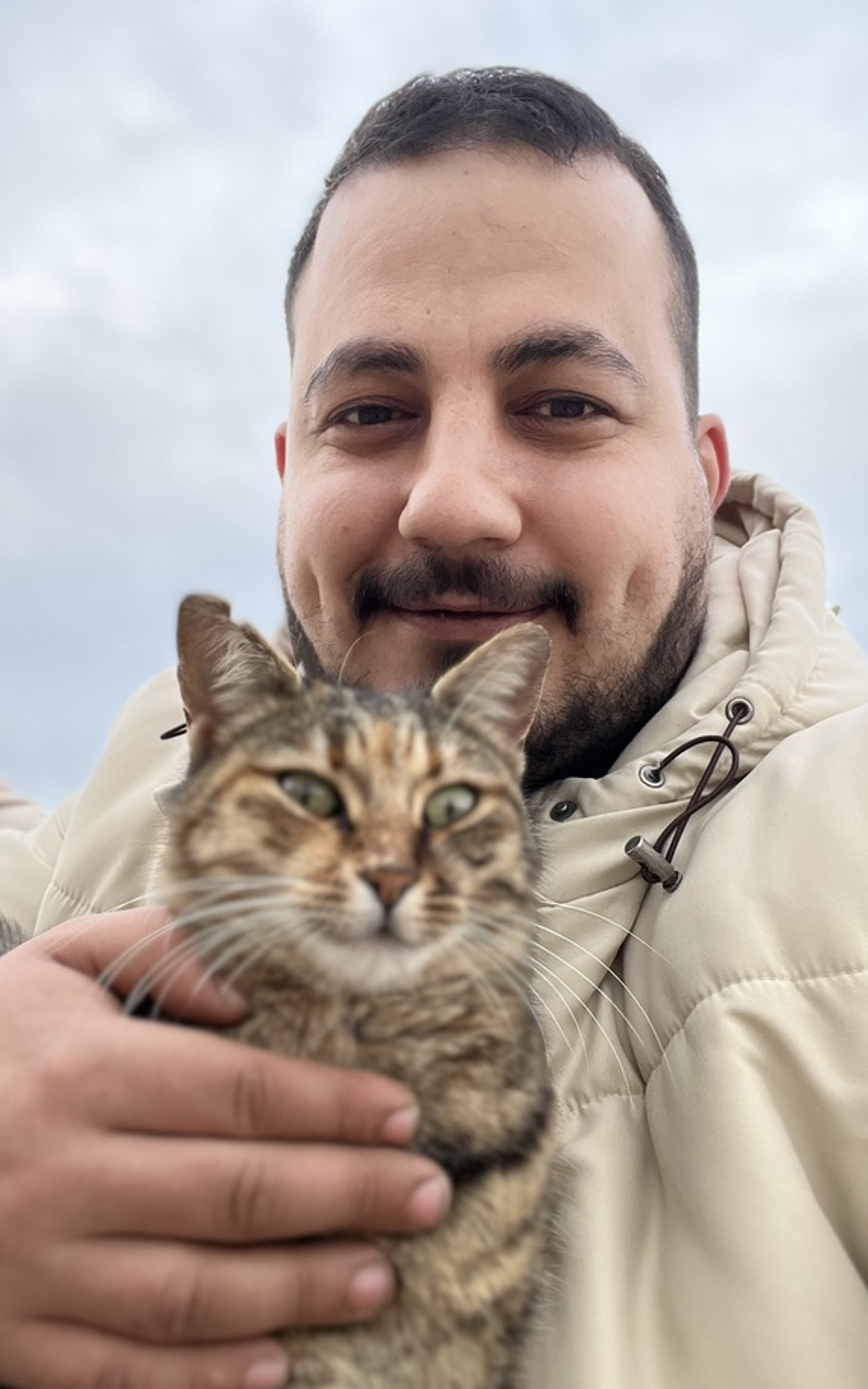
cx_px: 420
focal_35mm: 32
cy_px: 693
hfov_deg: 39.4
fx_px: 1212
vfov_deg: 59.7
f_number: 2.2
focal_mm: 2.71
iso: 100
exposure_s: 1/60
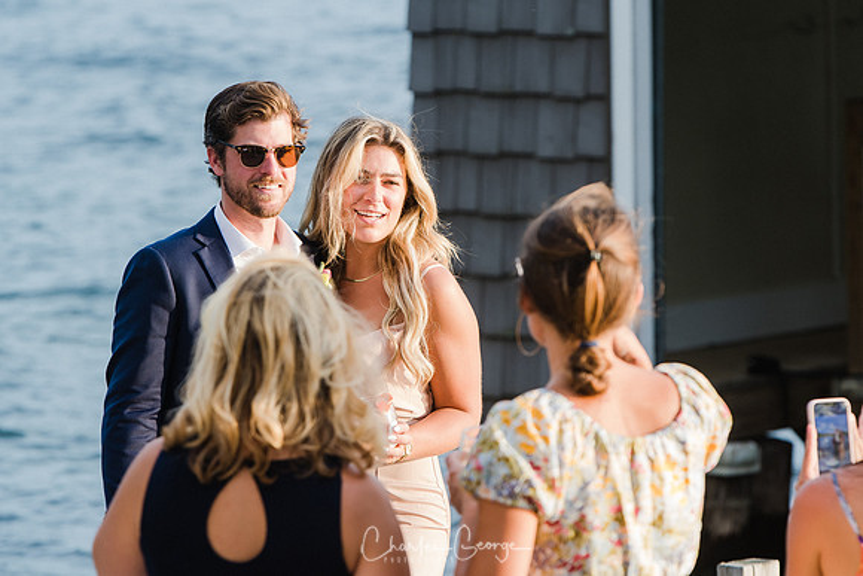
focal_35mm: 248
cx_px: 432
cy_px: 288
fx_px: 5934
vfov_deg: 5.6
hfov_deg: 8.3
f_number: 4.5
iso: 200
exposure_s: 1/320
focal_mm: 165
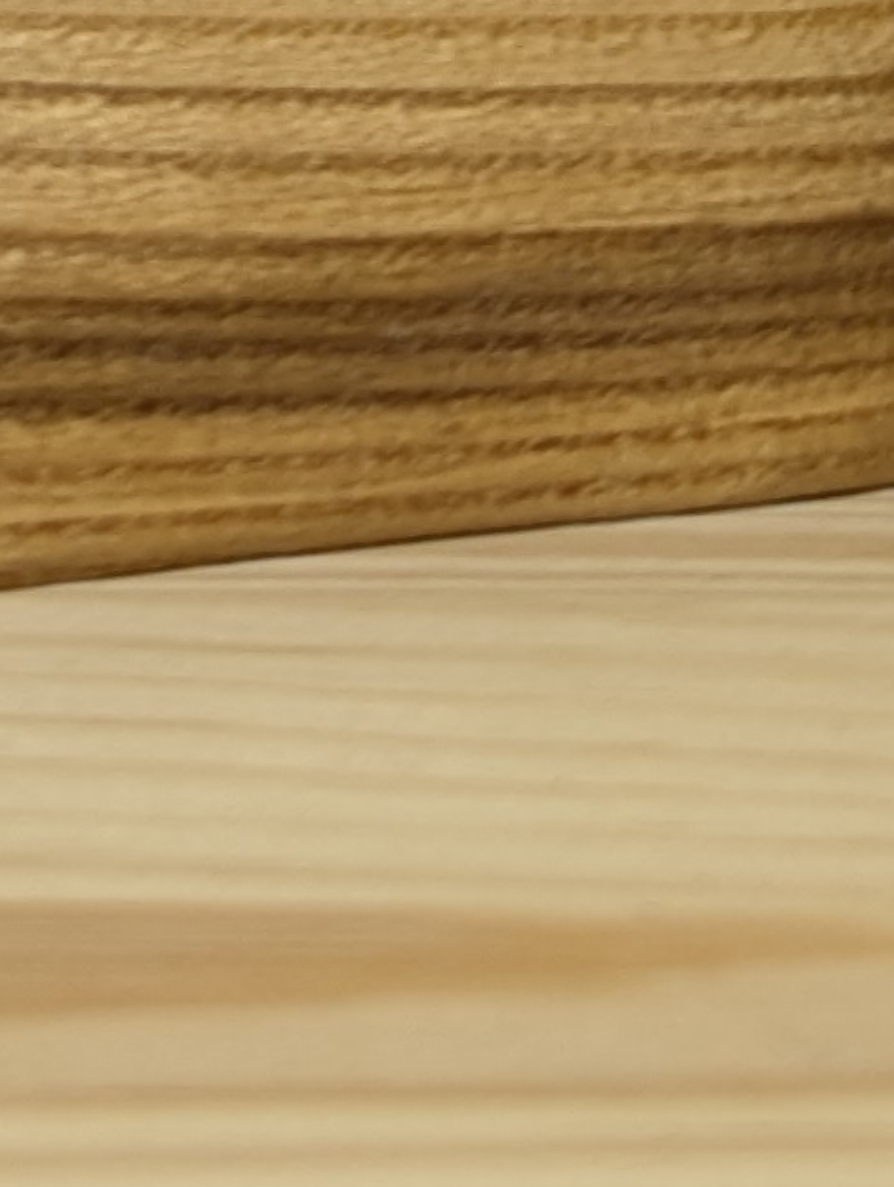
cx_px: -434
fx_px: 5392
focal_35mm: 157
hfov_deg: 9.2
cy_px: -1927
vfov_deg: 10.3
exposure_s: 1/100
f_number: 1.85
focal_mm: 6.81
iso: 71
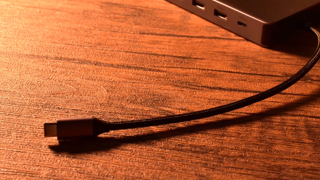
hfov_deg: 31.5
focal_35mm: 67
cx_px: 185
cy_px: 64
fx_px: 565
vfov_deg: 18.1
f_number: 10
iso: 6400
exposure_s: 1/50
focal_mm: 35
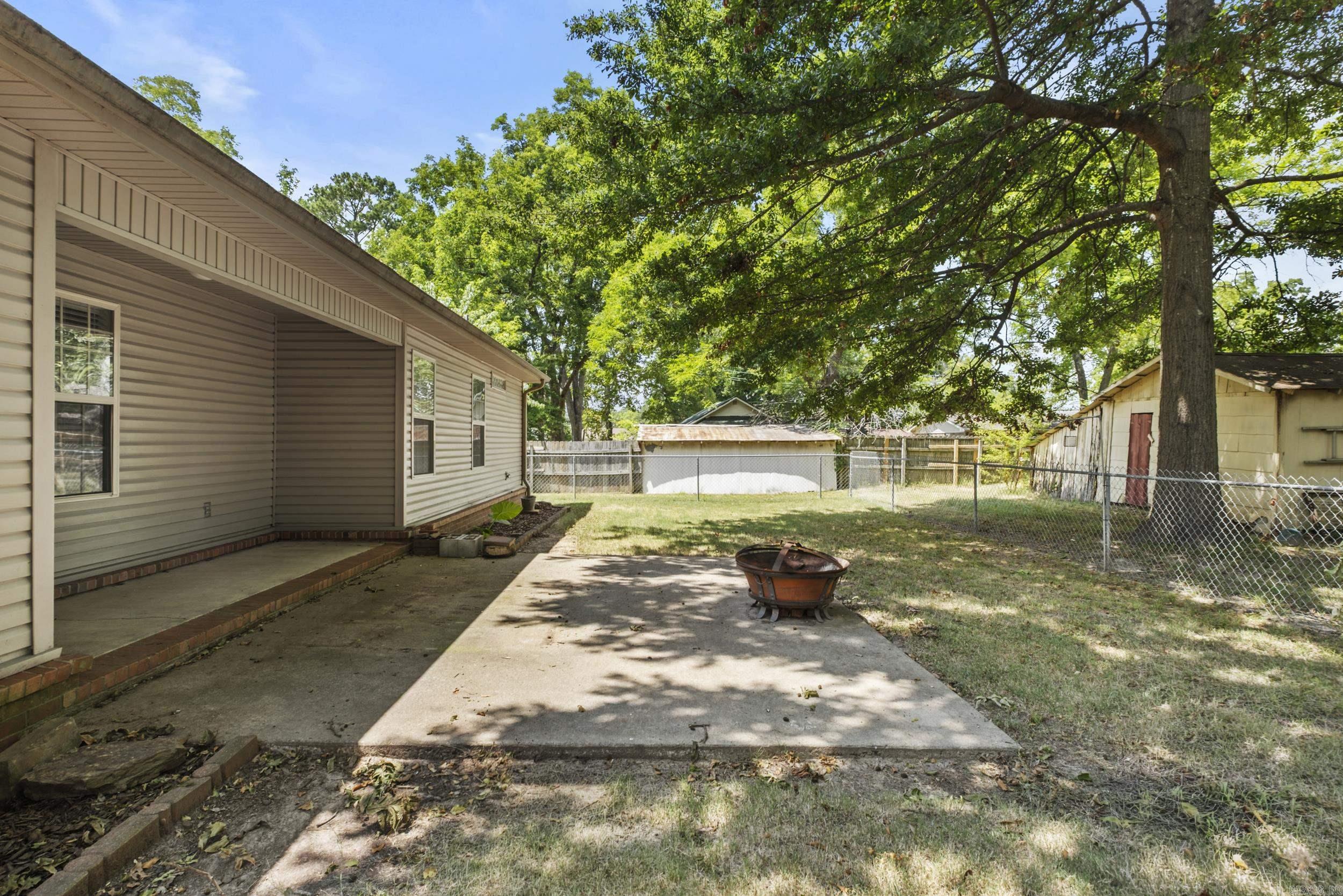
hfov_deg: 93.3
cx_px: 672
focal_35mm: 17
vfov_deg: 70.4
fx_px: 634
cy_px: 448
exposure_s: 1/15
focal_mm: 11
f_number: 7.1
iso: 200
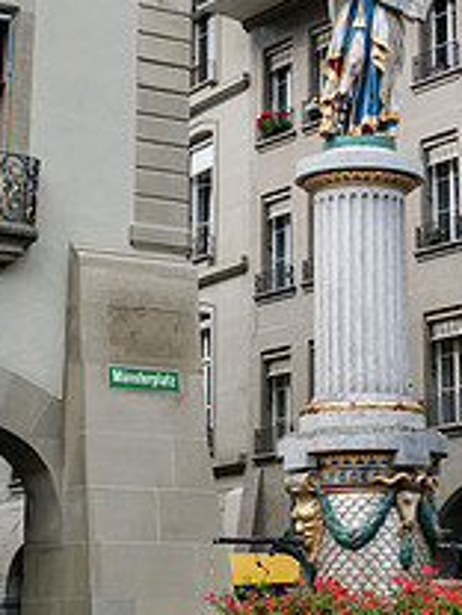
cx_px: 376
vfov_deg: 18.5
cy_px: 38
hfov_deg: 14.1
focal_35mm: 104
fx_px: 1851
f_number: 5.6
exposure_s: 1/800
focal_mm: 33.2
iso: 320
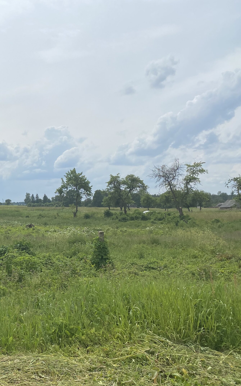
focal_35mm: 37
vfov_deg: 52.7
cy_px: 193
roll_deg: -0.1
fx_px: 389
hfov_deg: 31.2
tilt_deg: +3.8
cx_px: -14
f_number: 1.8
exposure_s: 1/6757
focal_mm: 4.25
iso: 32
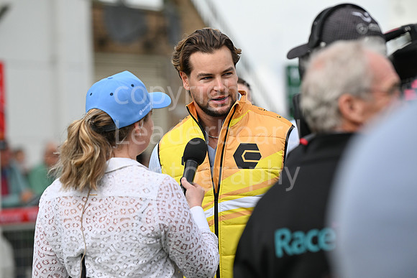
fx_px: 2317
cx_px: 208
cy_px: 139
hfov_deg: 10.3
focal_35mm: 200
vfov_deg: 6.9
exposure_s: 1/4000
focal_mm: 200
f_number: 4.5
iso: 800
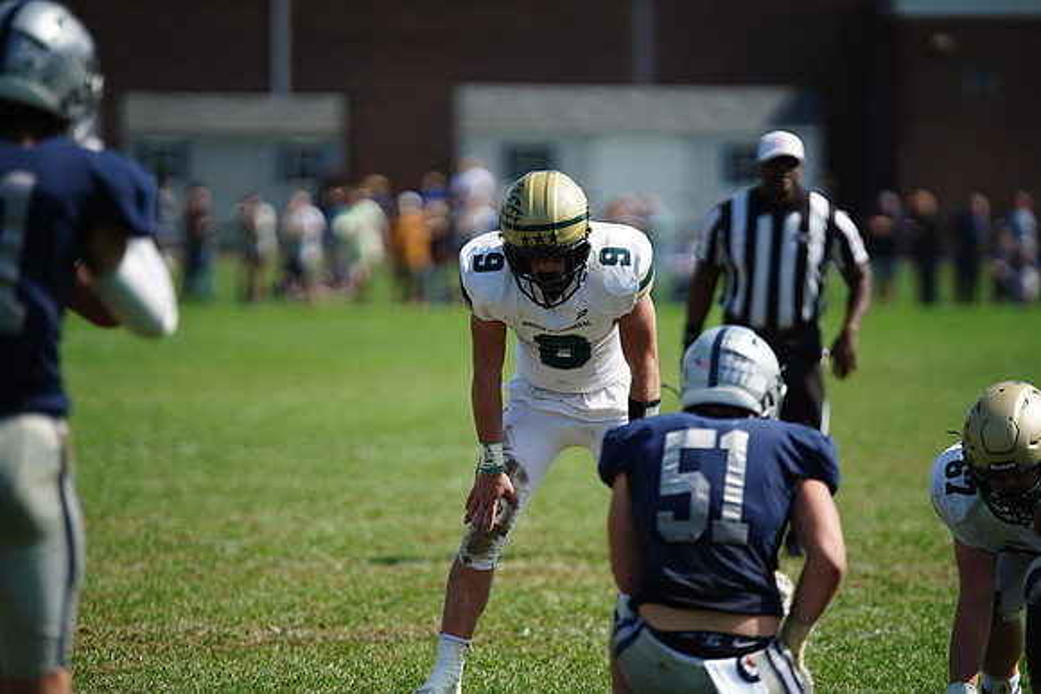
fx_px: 8677
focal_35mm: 300
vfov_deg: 4.6
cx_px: 520
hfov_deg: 6.9
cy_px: 347
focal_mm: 300
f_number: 2.8
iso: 400
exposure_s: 1/4000
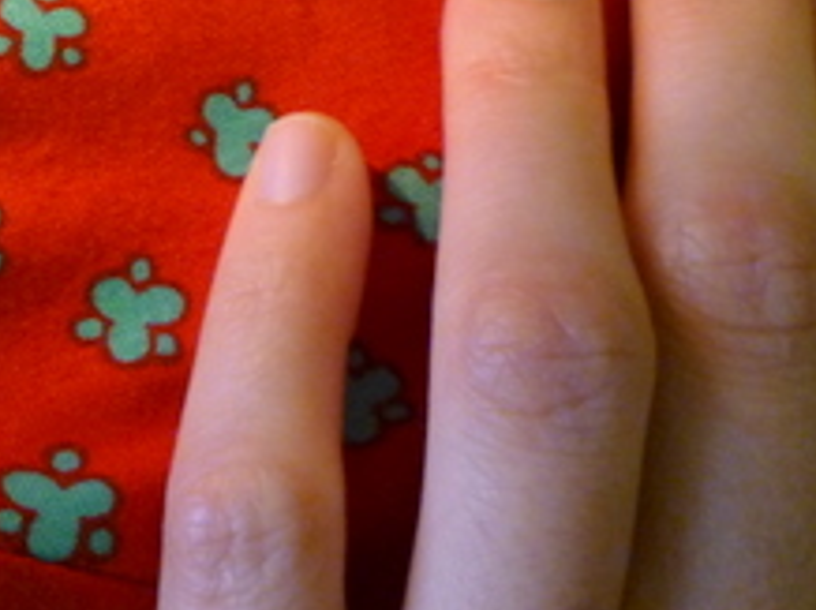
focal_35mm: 80
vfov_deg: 18.1
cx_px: -142
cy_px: 49
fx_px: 1884
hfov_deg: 22.6
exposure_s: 1/30
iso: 250
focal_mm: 5.2
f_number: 3.3
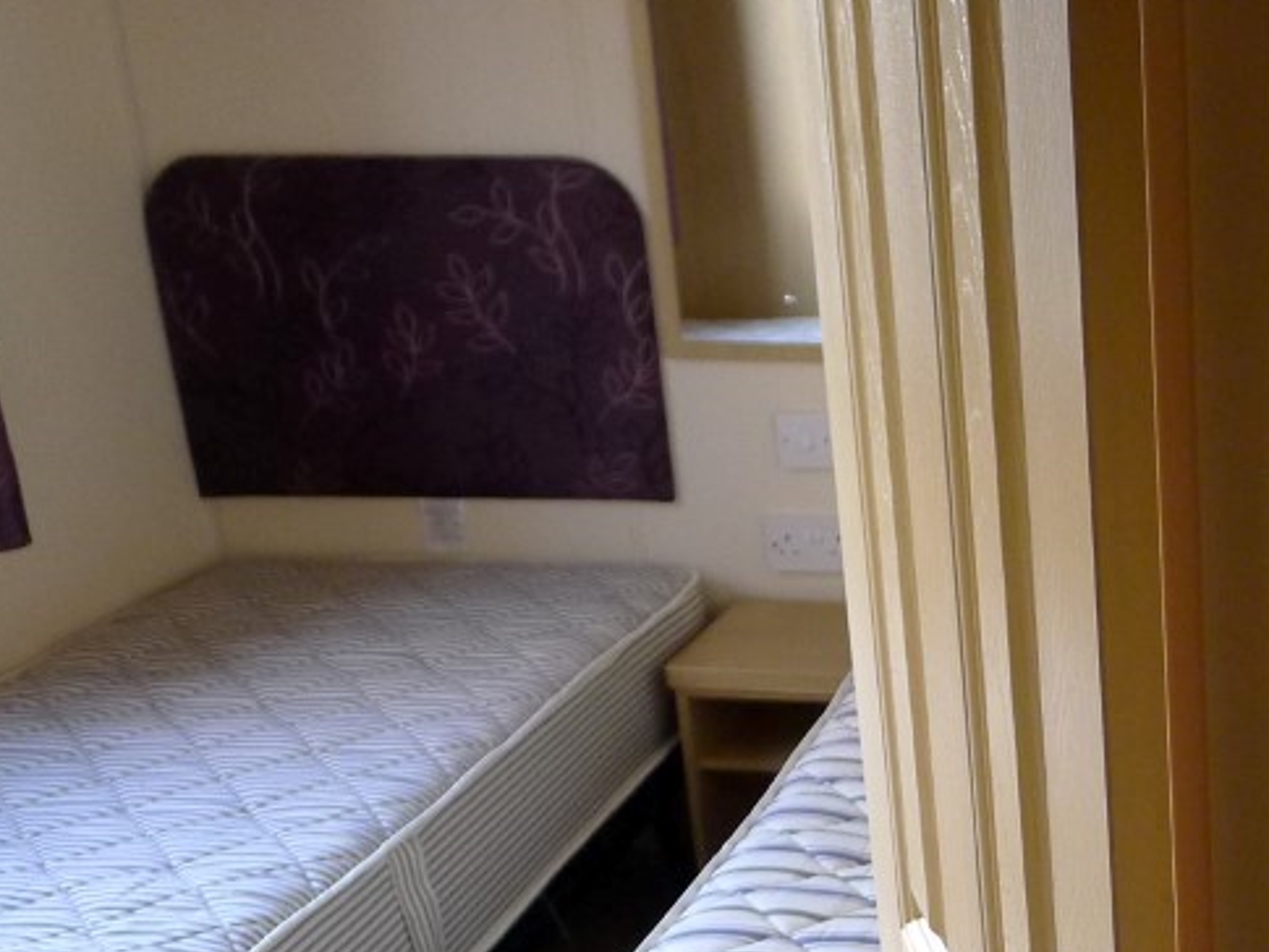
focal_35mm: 55
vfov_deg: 26.2
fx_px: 2017
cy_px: 735
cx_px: 1414
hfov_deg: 30.9
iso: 400
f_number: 2
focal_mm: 5.1
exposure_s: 1/60
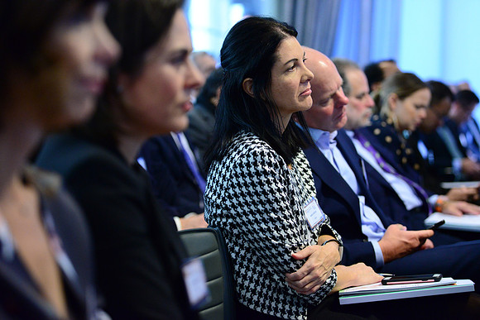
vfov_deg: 16.7
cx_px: 240
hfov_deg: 24.8
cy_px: 160
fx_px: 1094
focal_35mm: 82
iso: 4000
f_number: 2.8
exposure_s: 1/125
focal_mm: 82
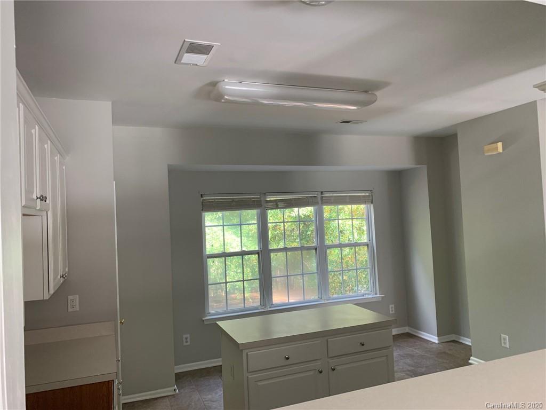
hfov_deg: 67.3
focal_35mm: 26
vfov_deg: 53.1
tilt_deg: +1.6
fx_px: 410
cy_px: 205
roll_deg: +2.4
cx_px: 273
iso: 100
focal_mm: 4.25
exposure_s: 1/84
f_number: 1.8
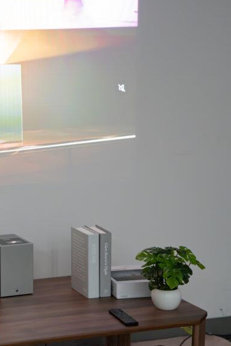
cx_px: 24
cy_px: 182
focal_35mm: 107
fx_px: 1029
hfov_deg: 12.7
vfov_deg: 19.1
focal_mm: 60
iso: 3200
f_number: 2.5
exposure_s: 1/250
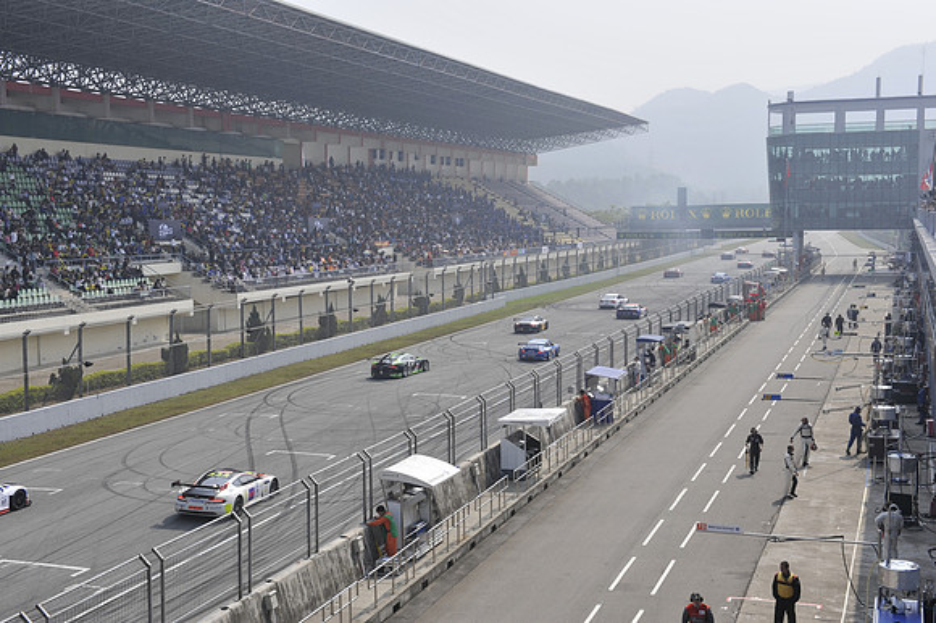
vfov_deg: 27.0
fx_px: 1299
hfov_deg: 39.6
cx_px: 468
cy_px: 312
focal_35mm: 50
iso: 250
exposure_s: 1/640
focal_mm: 50
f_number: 8
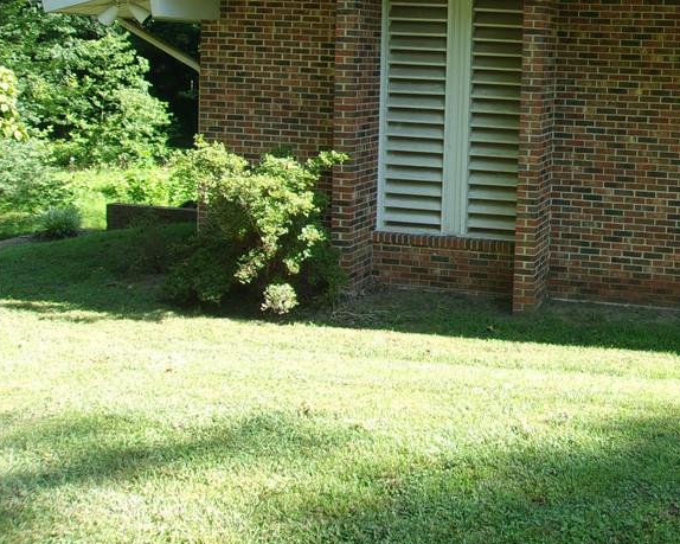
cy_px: 114
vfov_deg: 31.3
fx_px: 946
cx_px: 601
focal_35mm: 47
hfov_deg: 37.2
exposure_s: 1/200
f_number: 3
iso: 80
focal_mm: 4.9
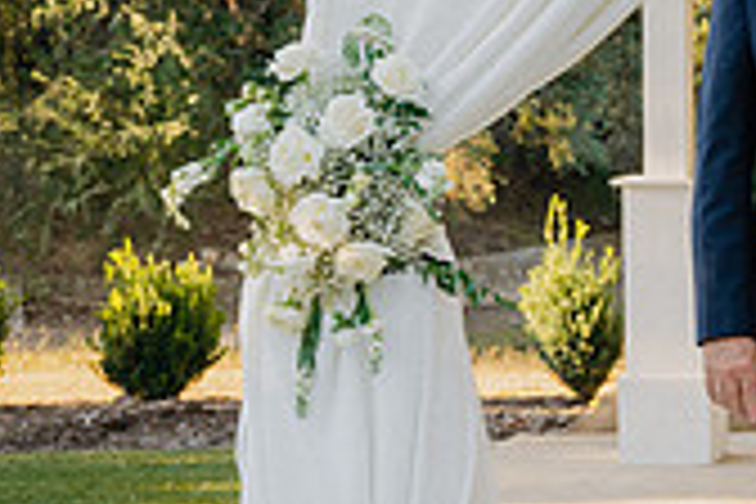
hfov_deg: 13.5
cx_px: 1215
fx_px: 2961
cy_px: 362
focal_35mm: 141
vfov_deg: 9.7
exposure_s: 1/320
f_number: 4.5
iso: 400
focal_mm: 40
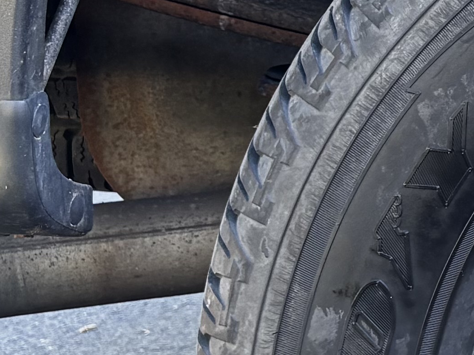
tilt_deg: -9.0
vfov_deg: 10.4
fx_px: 1944
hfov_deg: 12.3
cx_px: 943
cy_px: 57
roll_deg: -1.1
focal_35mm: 142
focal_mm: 5.96
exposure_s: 1/121
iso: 100
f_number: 1.6
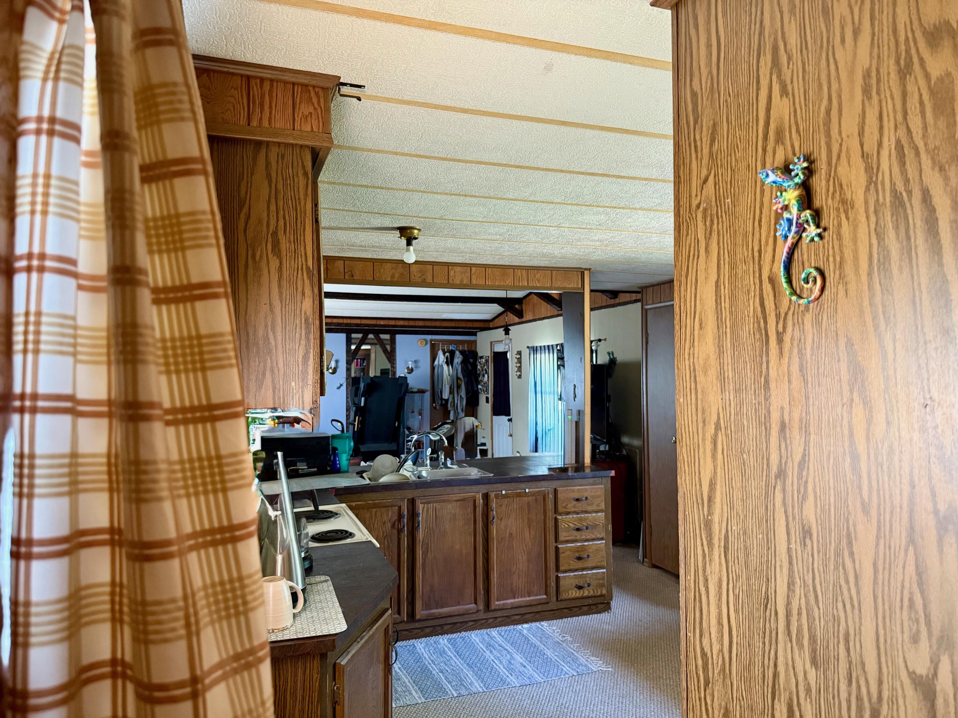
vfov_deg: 56.8
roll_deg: +0.5
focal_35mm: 24
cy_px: 359
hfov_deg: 71.6
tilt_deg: +0.6
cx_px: 479
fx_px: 664
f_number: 1.78
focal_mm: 6.76
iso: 640
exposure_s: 1/40
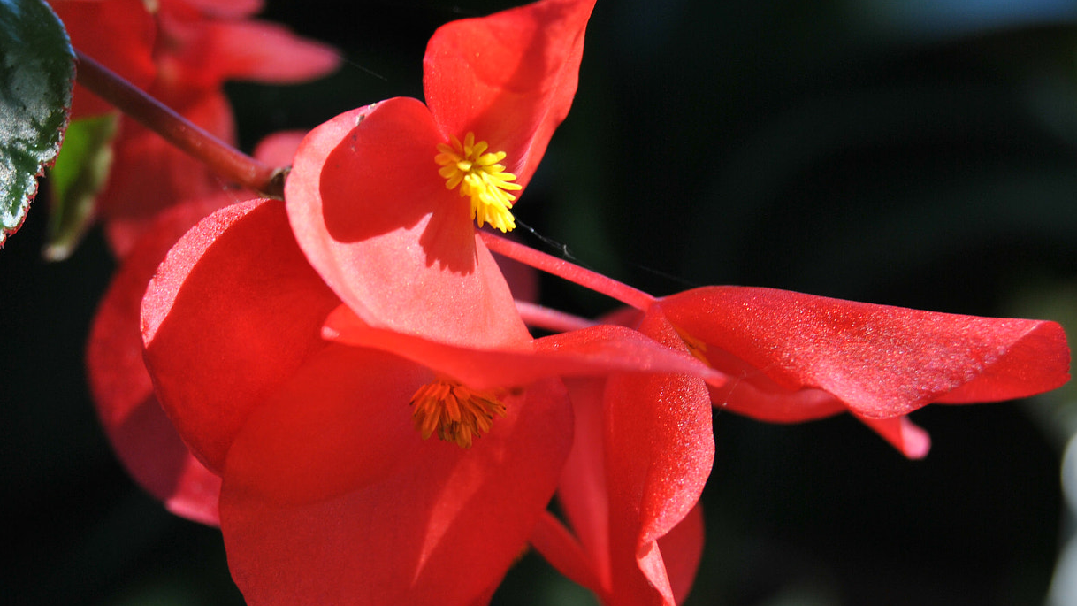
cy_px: 313
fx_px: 3247
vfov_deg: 10.7
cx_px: 437
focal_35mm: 114
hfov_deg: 18.8
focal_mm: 55
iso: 100
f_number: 8
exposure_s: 1/80
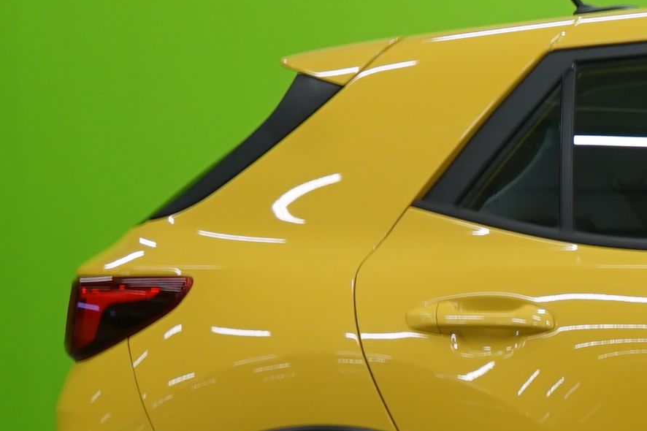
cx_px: 1273
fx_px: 2874
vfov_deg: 8.5
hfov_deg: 11.6
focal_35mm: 160
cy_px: 406
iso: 400
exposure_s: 1/10
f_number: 5
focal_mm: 36
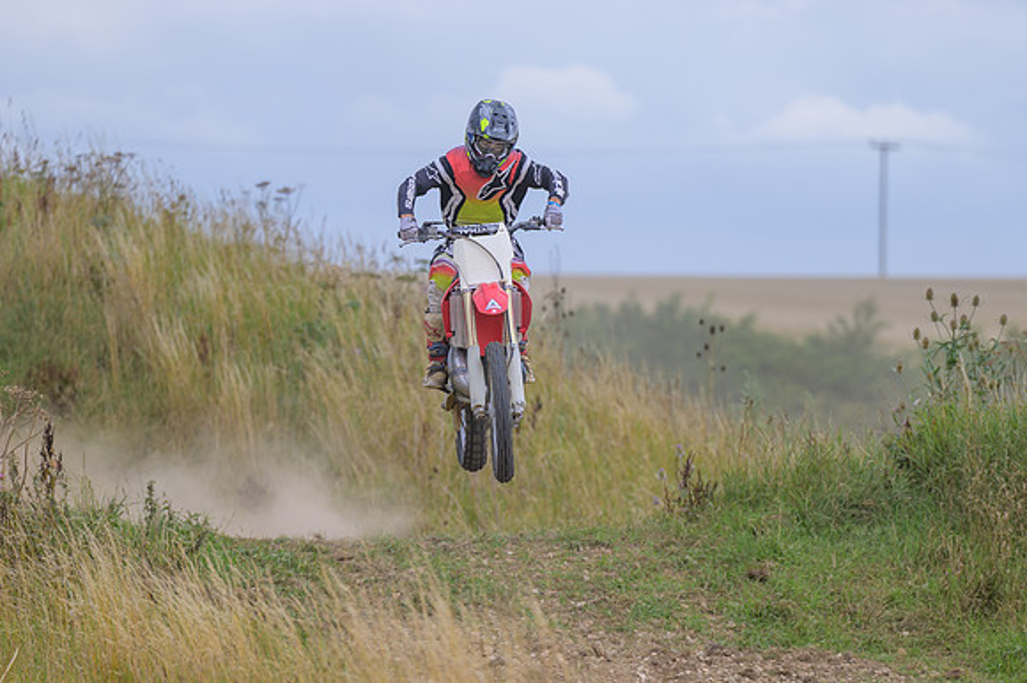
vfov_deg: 3.5
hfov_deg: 5.3
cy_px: 443
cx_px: 471
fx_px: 11107
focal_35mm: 390
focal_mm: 200
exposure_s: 1/400
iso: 64
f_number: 2.8
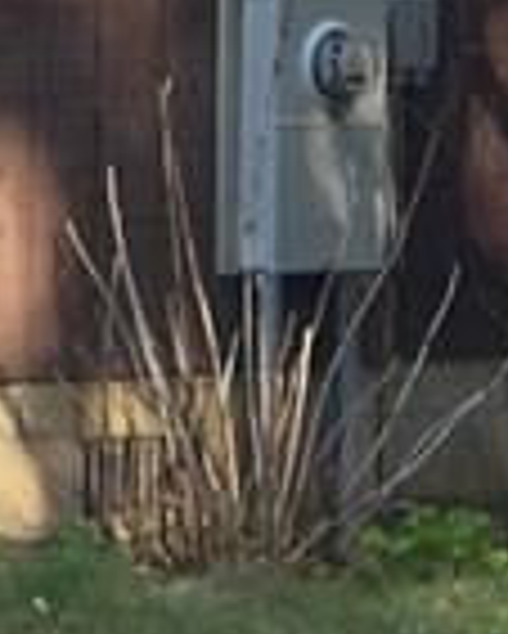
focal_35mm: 270
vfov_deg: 6.9
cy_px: -733
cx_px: 130
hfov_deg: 5.7
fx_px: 5069
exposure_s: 1/48.6
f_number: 2.8
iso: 100
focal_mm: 8
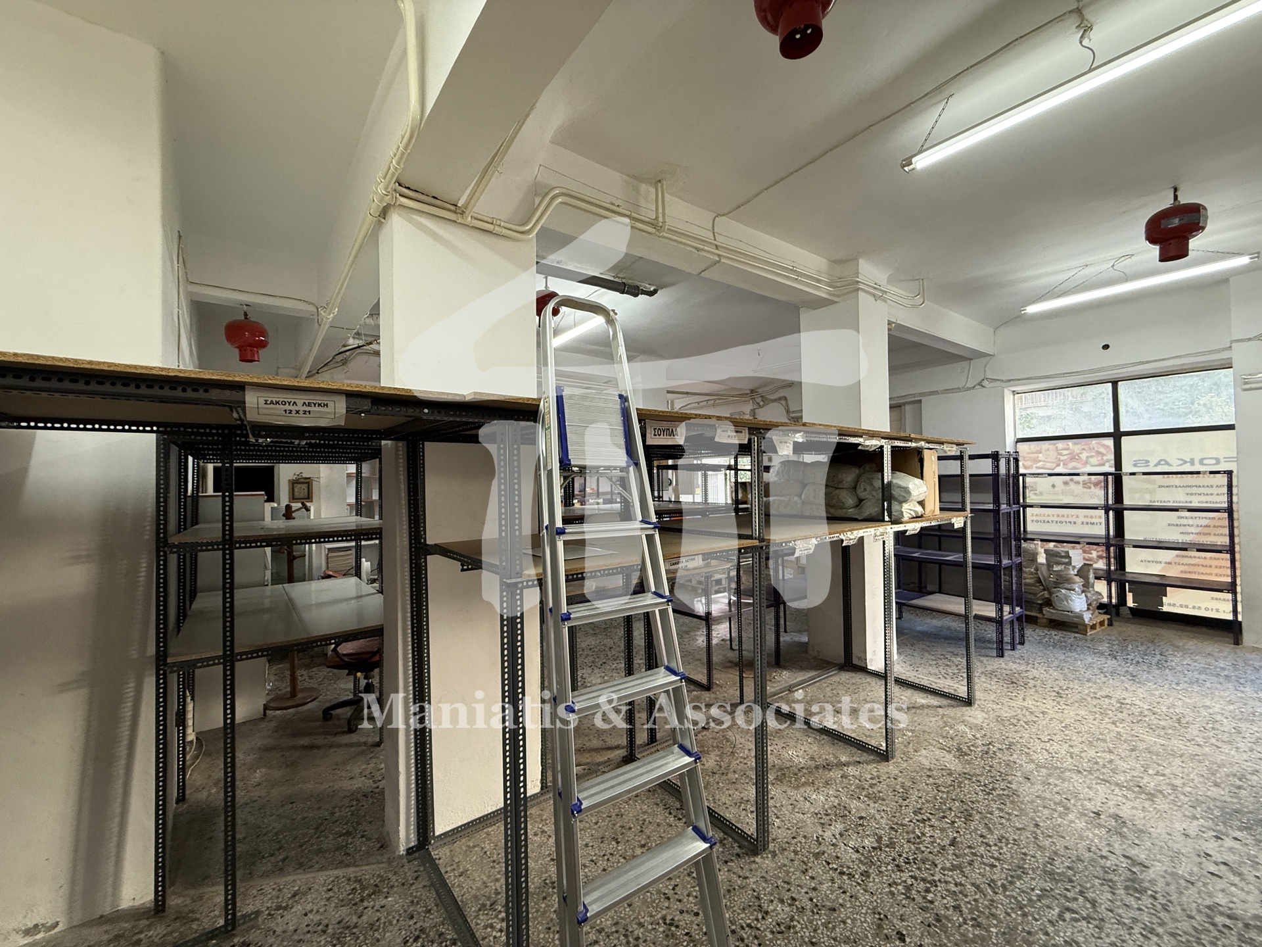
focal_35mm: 14
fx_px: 510
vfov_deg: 85.7
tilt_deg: +0.9
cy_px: 474
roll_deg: +0.9
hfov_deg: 102.1
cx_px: 631
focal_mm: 2.22
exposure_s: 1/50
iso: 200
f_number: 2.2
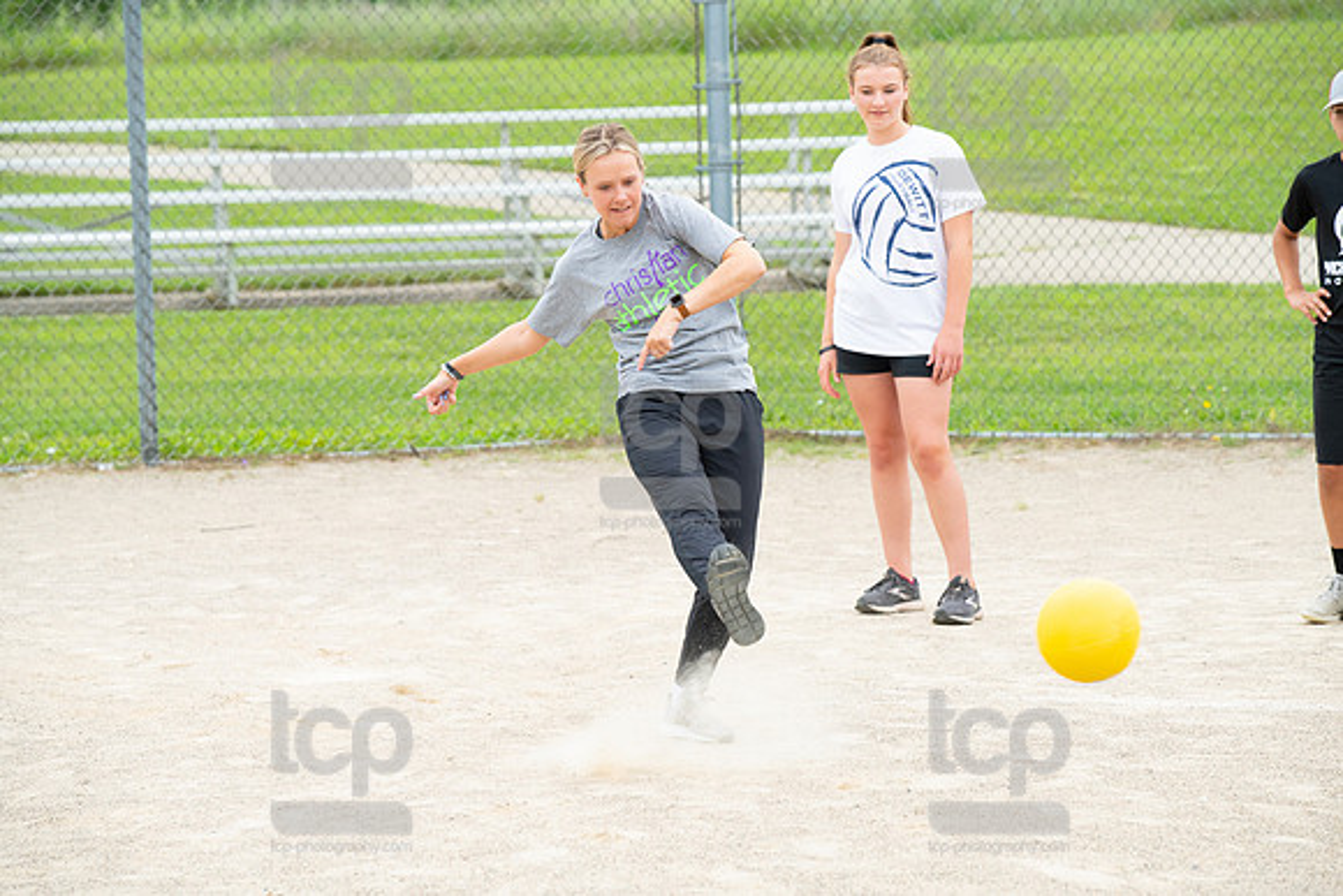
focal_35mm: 155
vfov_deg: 8.9
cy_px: 448
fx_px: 5783
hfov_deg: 13.2
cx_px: 672
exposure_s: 1/1000
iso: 1250
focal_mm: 155
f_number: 5.6
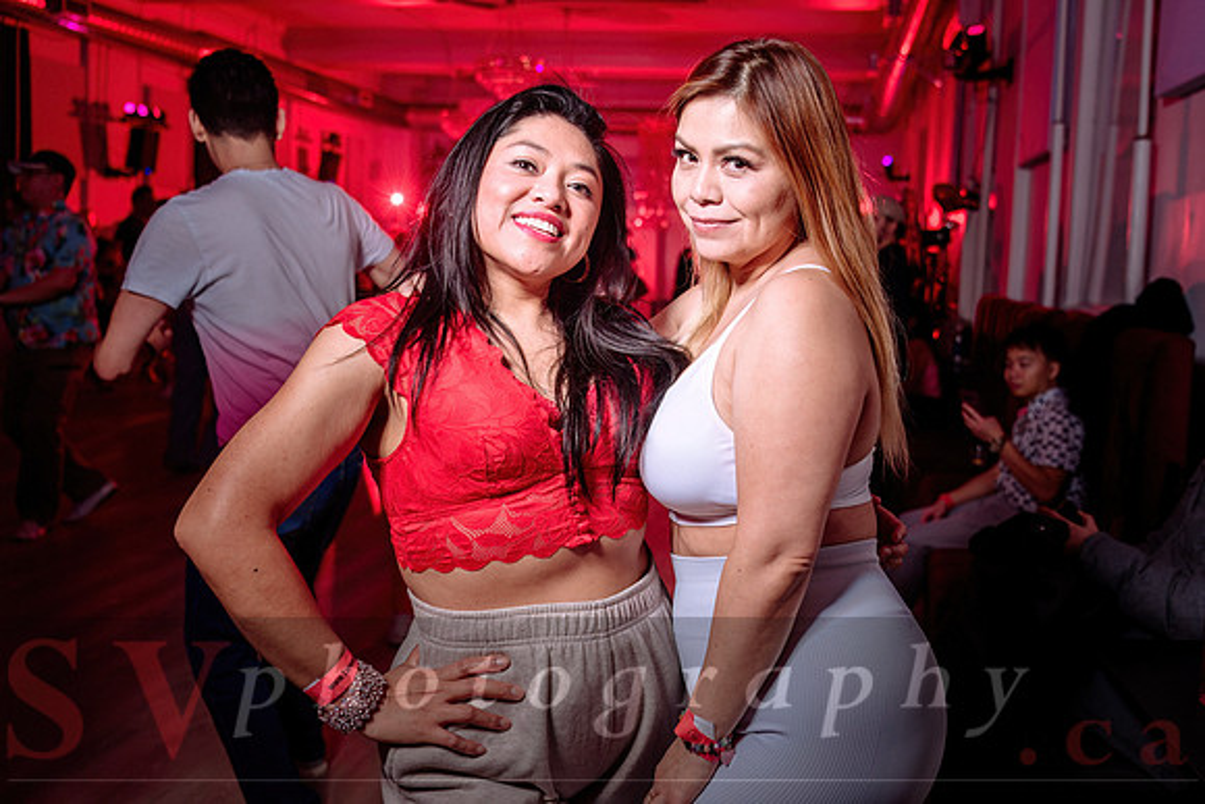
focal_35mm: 34
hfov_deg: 55.5
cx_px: 685
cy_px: 347
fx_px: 1141
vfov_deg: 38.7
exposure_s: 1/80
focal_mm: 30
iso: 500
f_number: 2.8
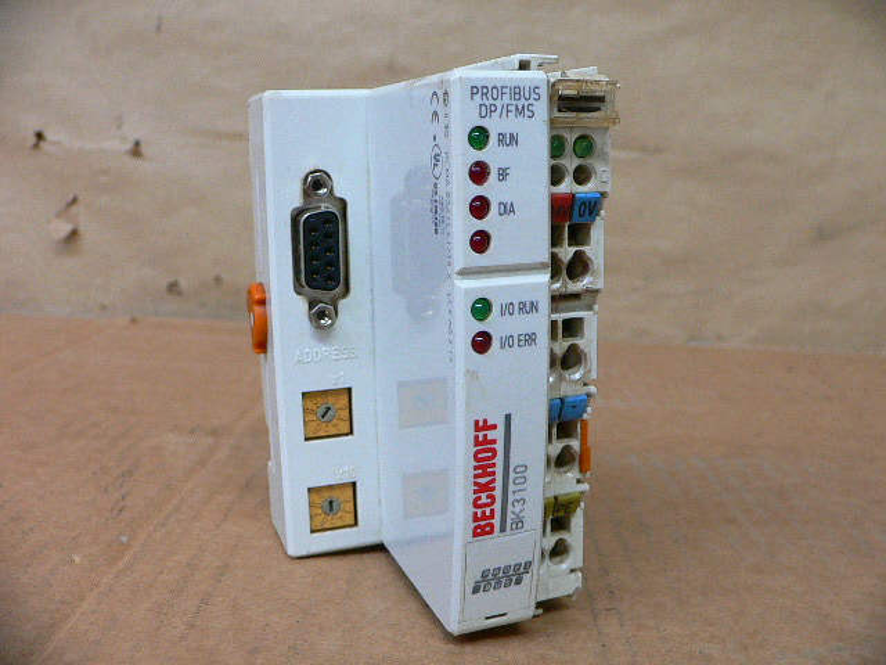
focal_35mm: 35
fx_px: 896
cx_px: 443
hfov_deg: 52.6
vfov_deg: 40.7
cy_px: 332
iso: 200
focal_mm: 4.6
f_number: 2.8
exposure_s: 1/25
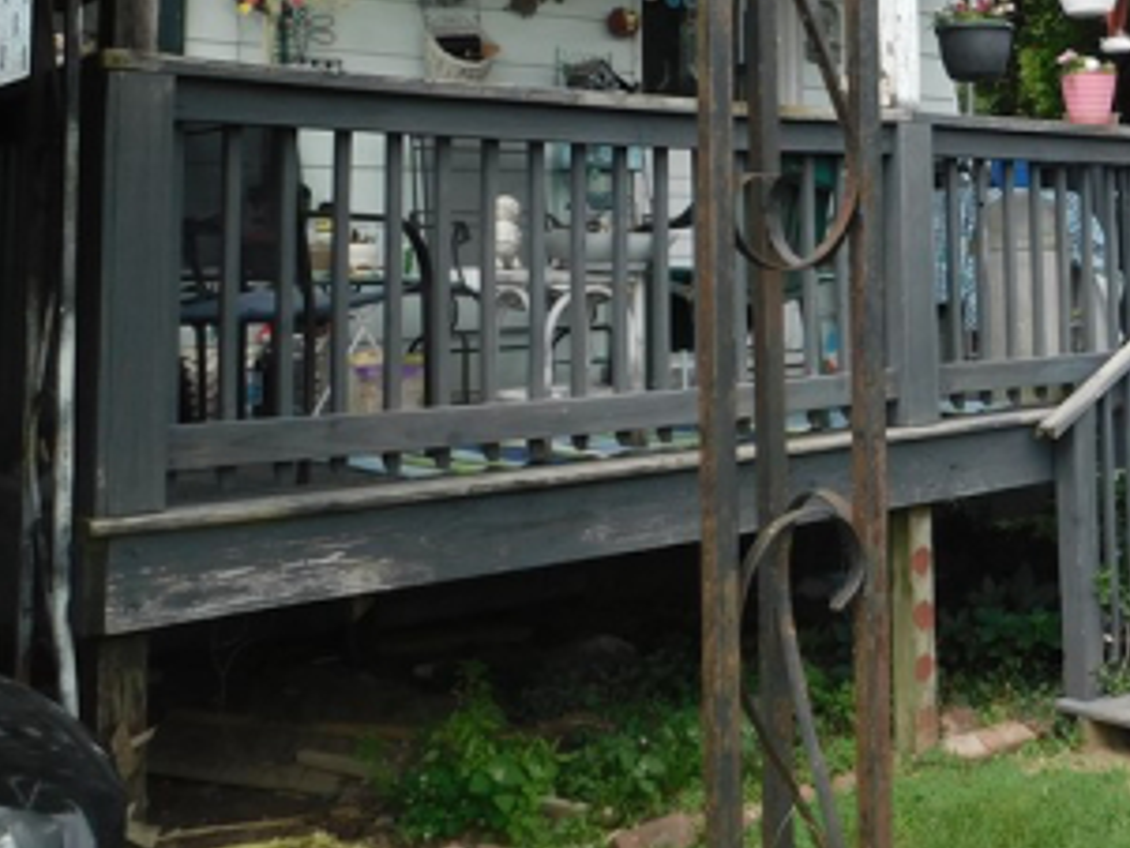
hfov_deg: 35.2
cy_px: 75
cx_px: 1031
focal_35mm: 51
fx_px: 1666
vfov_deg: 27.5
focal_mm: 4
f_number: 3
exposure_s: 1/640
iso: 125
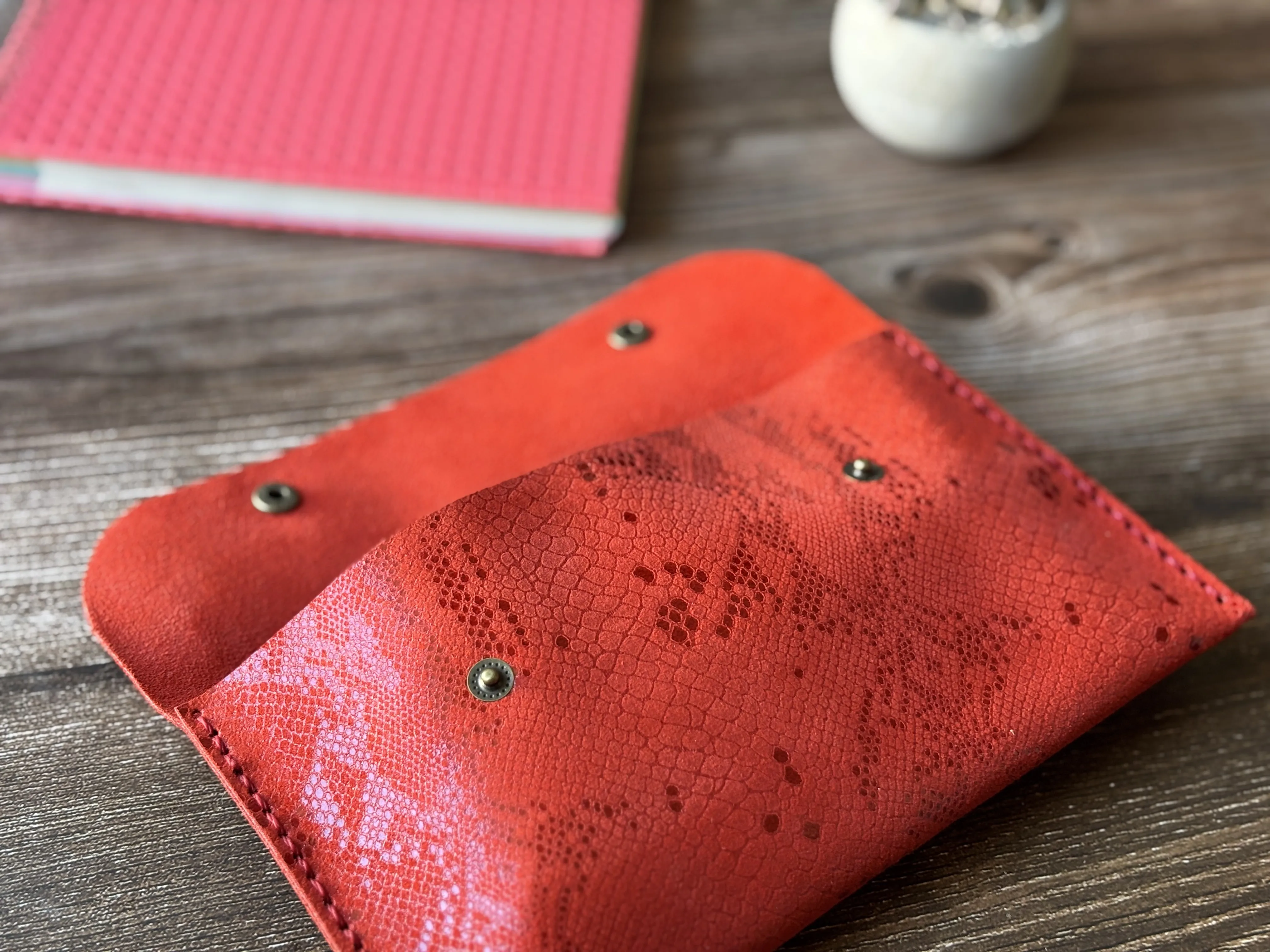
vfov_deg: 28.0
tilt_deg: -46.3
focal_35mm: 52
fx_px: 1908
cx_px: 635
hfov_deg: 36.8
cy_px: 476
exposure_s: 1/60
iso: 100
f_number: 1.6
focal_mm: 5.96
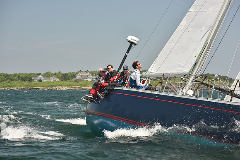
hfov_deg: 22.6
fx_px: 600
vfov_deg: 15.2
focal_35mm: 90
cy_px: 80
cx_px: 120
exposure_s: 1/640
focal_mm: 90
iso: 250
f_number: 5
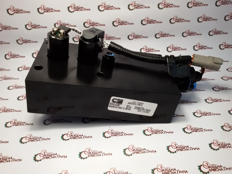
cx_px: 116
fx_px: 208
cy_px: 87
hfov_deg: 58.4
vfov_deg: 45.4
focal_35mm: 31
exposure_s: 1/100
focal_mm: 2.93
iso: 80
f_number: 2.4
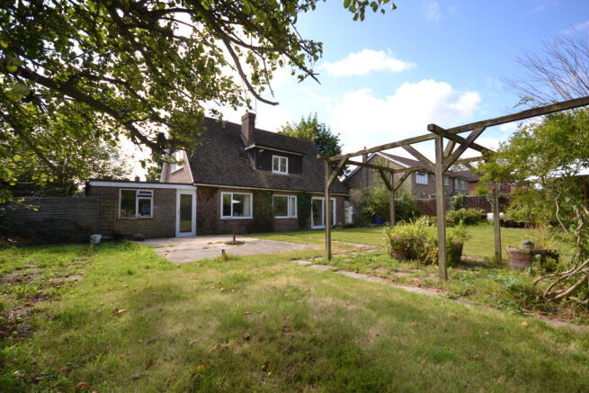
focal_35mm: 15
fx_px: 245
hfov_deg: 100.4
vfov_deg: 77.4
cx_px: 294
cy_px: 196
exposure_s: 1/200
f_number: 5
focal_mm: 10
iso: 100
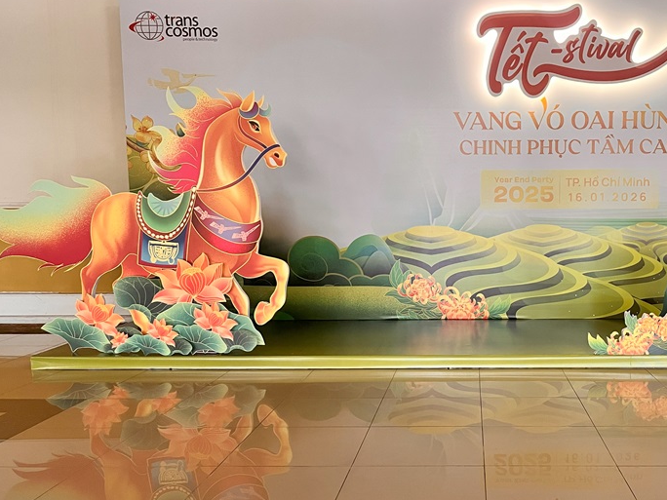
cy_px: 289
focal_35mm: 38
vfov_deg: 37.6
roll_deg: -0.5
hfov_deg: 47.8
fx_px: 732
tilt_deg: -7.0
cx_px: 468
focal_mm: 5.1
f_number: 1.6
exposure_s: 1/60
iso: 200
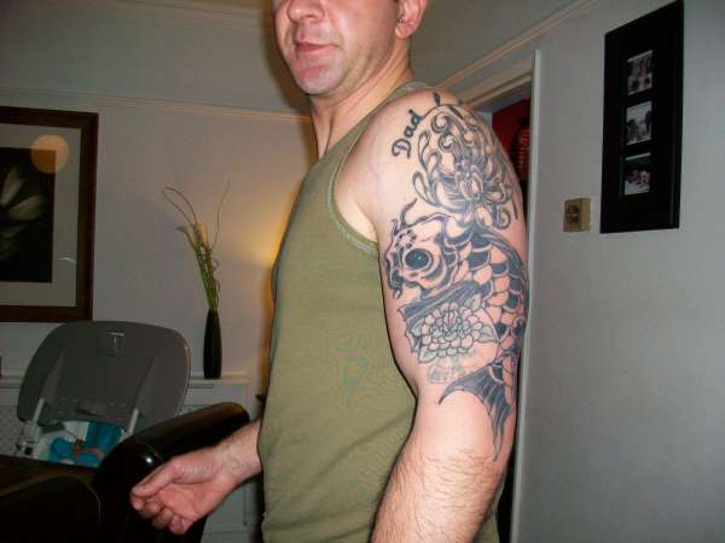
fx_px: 670
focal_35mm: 32
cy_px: 272
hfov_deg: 56.8
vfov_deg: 44.2
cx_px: 362
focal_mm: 5.7
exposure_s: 1/60
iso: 120
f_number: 2.8
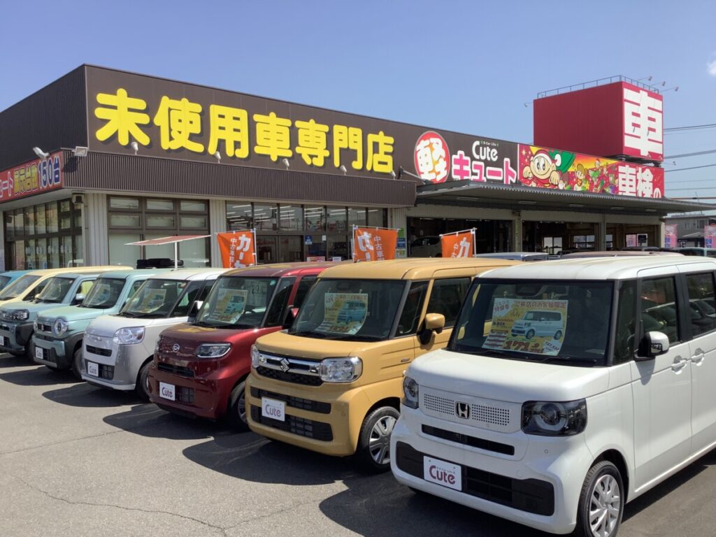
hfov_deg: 58.4
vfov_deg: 45.4
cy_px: 268
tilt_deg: -2.0
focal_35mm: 31
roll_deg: +1.9
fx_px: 641
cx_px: 358
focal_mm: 3.3
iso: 25
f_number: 2.4
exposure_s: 1/1314
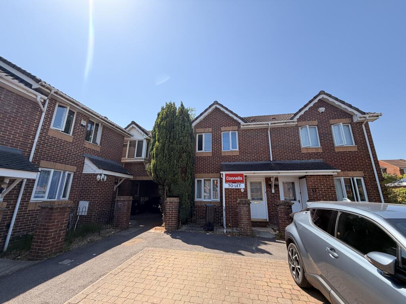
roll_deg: -1.1
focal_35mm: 14
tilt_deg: +14.5
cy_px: 152
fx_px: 164
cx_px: 203
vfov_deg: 85.7
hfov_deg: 102.1
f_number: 2.2
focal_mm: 2.22
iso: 40
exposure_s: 1/522
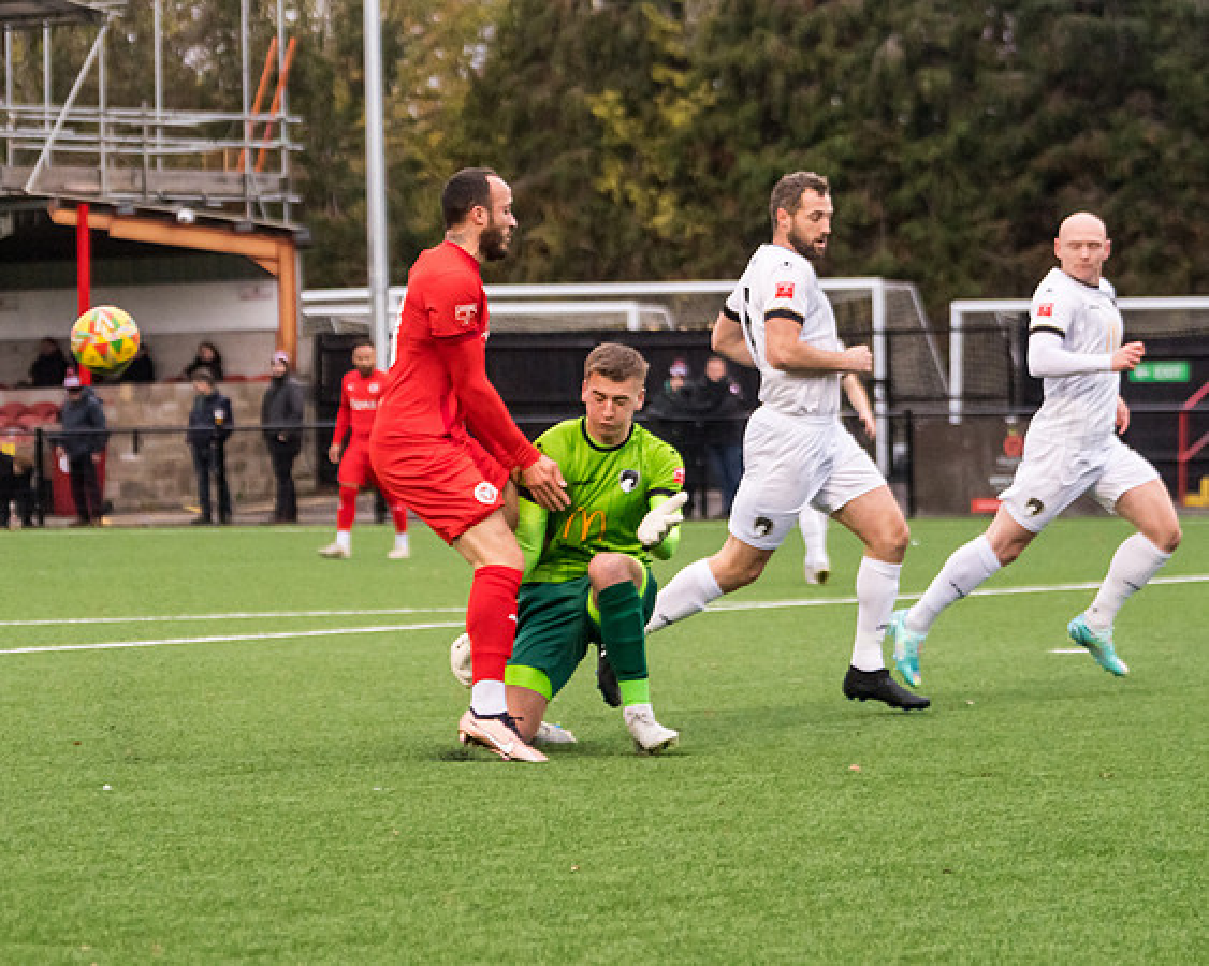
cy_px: 532
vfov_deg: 8.5
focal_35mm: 181
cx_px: 492
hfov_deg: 10.6
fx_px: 6488
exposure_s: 1/1000
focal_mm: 116
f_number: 4
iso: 2000
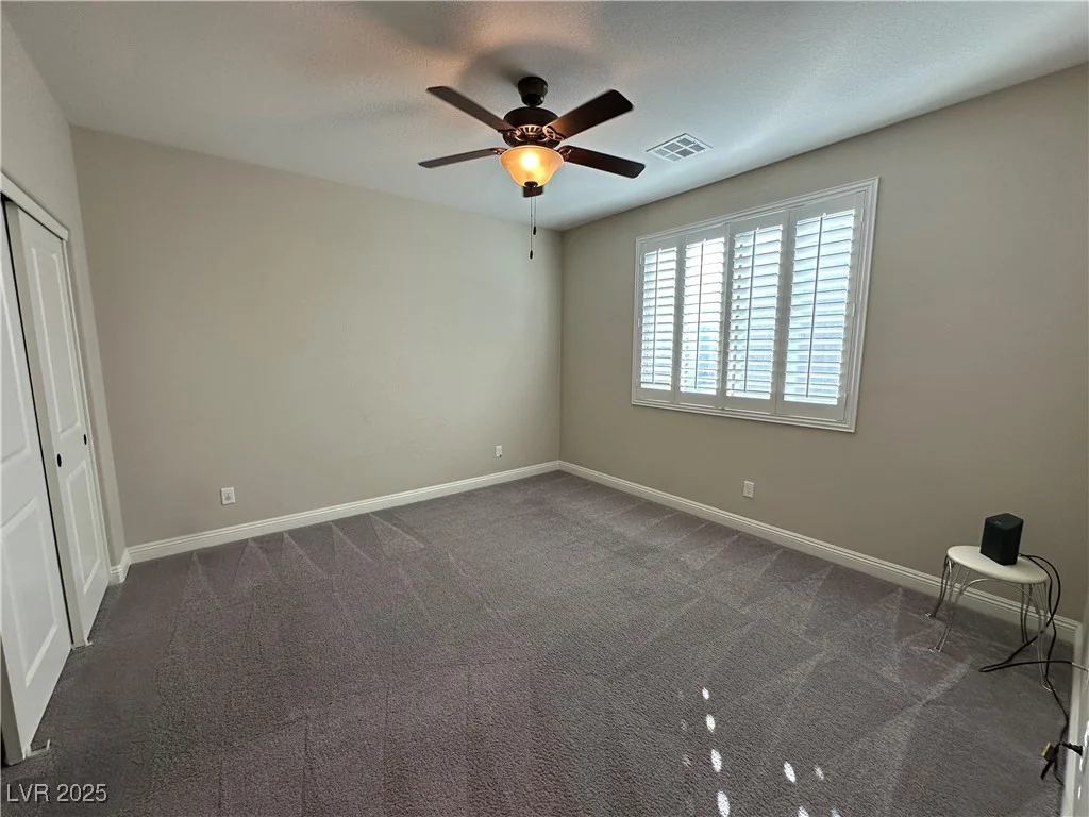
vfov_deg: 85.7
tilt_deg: -7.4
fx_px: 440
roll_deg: -0.1
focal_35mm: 14
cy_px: 408
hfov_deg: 102.1
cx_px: 544
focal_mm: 2.22
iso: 80
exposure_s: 1/120
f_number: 2.2
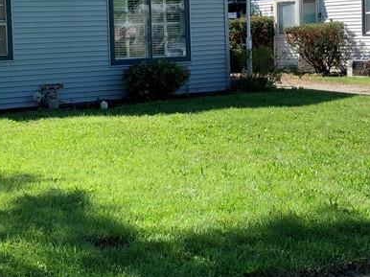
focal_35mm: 69
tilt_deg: -3.7
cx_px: 145
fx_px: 737
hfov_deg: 28.1
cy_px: 74
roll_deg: +2.2
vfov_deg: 21.1
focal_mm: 4.25
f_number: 1.8
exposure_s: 1/1088
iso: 25
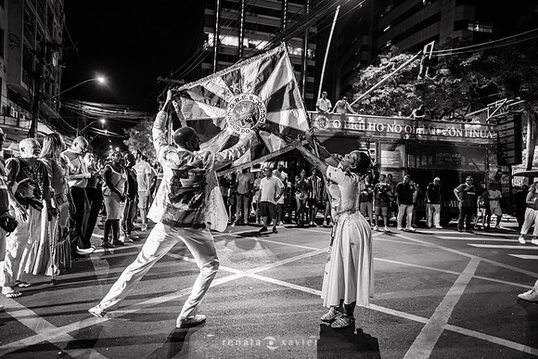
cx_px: 269
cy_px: 180
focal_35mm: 24
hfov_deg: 73.7
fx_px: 359
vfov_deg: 53.2
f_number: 1.8
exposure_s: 1/200
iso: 2500
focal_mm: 24
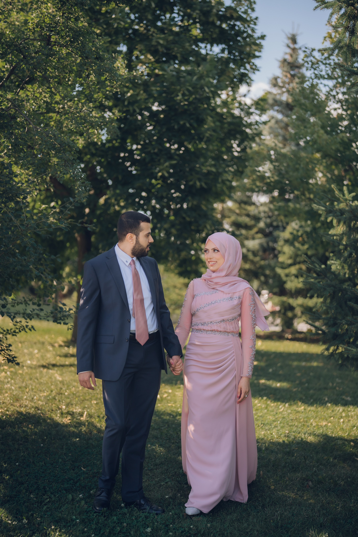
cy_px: 268
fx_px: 746
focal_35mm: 50
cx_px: 179
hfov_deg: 27.0
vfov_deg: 39.6
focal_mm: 50
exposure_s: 1/1600
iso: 125
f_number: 1.4
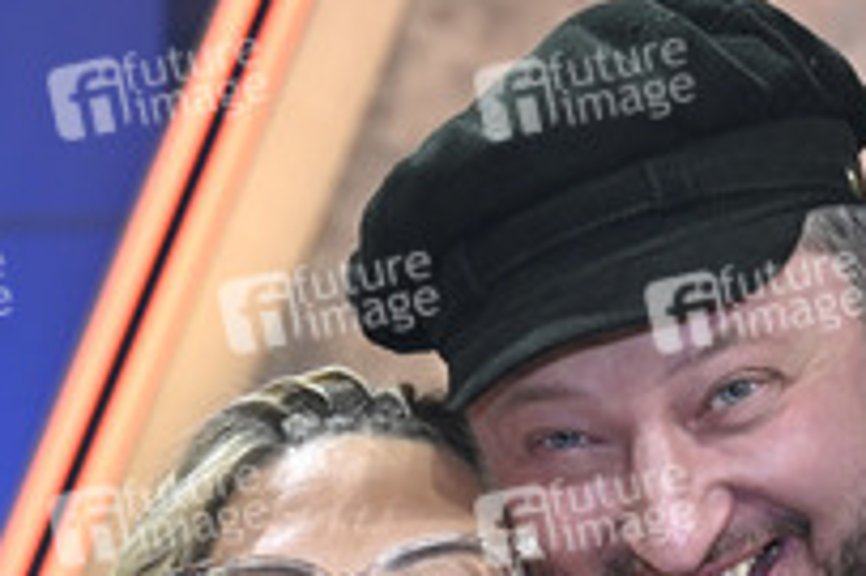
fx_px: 2404
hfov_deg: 20.3
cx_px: 642
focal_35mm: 100
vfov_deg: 13.4
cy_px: 623
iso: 1000
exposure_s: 1/200
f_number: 4
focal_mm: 45
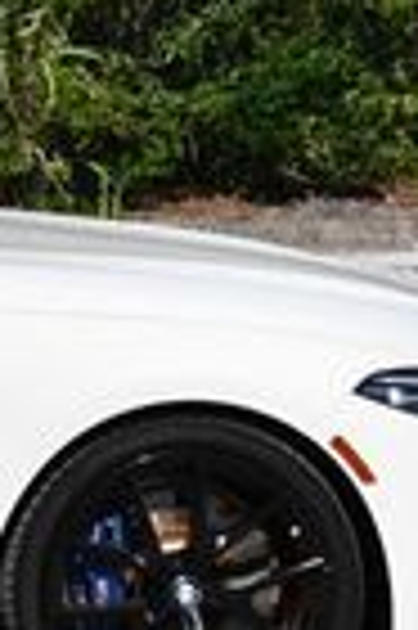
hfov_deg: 5.2
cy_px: 90
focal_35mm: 257
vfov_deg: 8.0
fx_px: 4487
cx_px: -611
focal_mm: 28
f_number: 9
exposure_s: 1/320
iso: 100
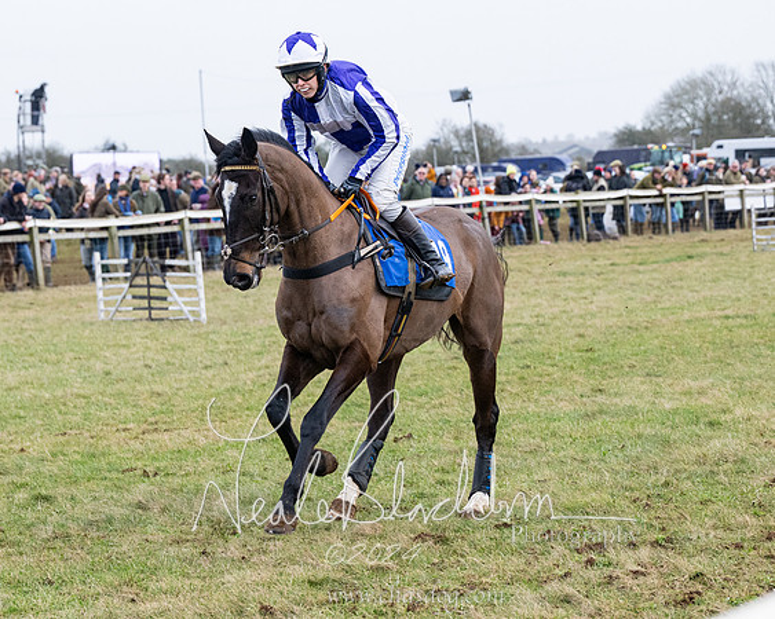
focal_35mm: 122
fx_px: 2800
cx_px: 325
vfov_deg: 12.6
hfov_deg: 15.8
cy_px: 300
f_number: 4
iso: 800
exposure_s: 1/1600
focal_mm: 70
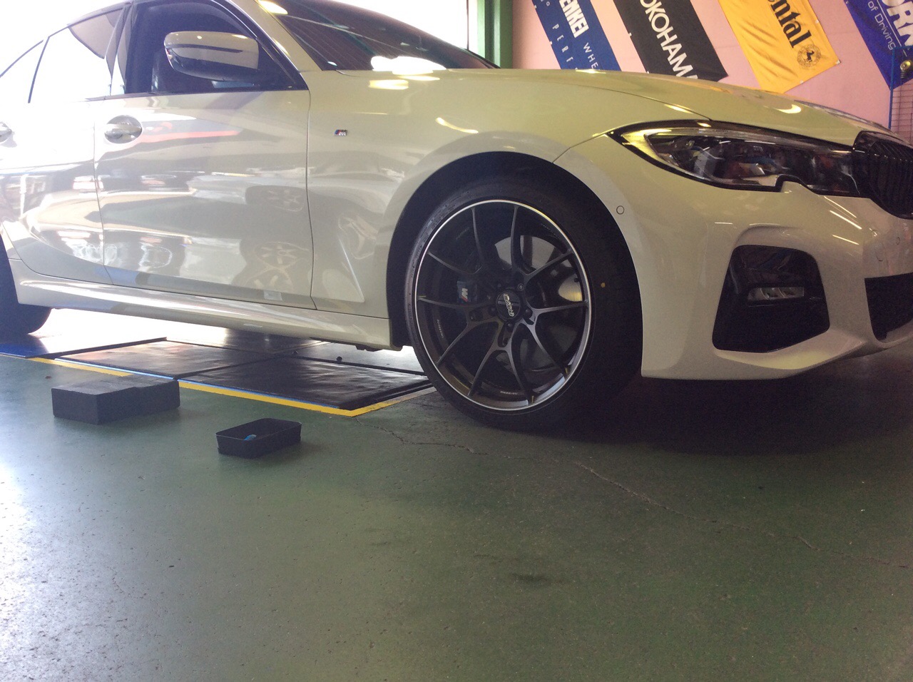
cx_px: 456
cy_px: 341
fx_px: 843
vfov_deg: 44.1
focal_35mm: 32
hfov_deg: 56.9
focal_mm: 3.3
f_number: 2.4
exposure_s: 1/40
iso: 32
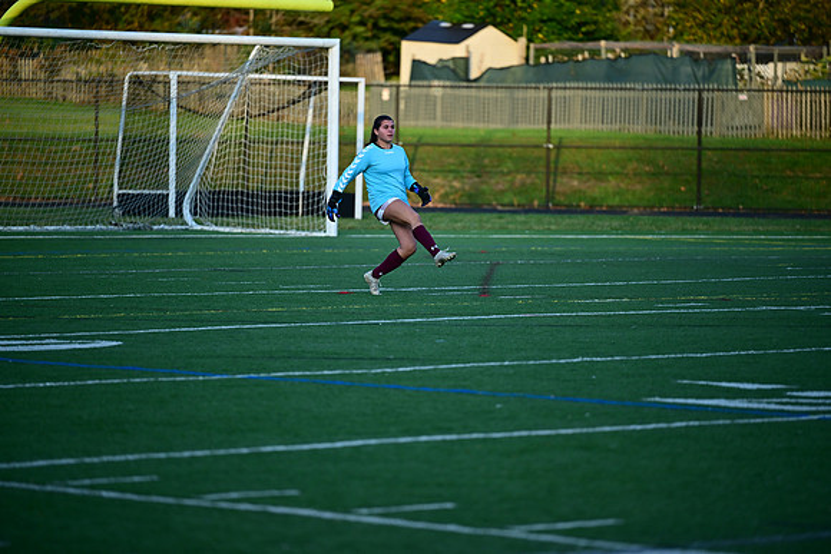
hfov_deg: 10.3
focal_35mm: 200
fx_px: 4618
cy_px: 277
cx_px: 416
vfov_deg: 6.9
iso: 450
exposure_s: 1/1250
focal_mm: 200
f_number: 2.8
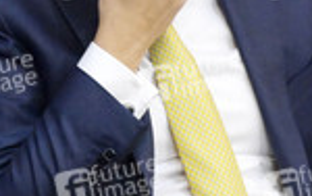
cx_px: 136
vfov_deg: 1.0
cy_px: 27
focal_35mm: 1287
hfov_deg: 1.6
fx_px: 10952
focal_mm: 420
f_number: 5.6
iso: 8000
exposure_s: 1/800
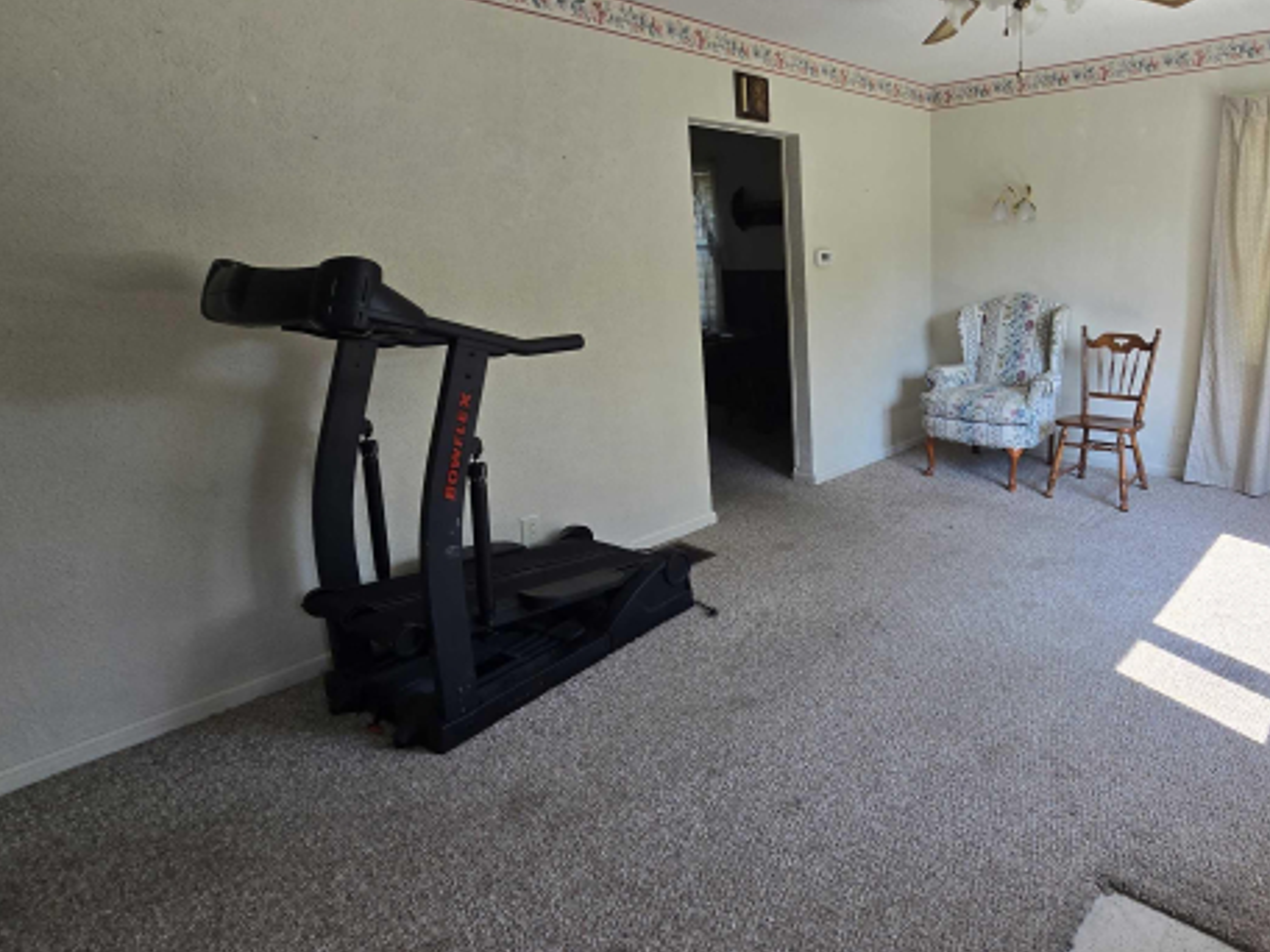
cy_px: 406
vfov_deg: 68.3
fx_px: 697
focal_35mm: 19
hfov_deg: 80.2
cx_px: 901
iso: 50
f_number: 2.2
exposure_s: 1/120
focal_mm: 2.2
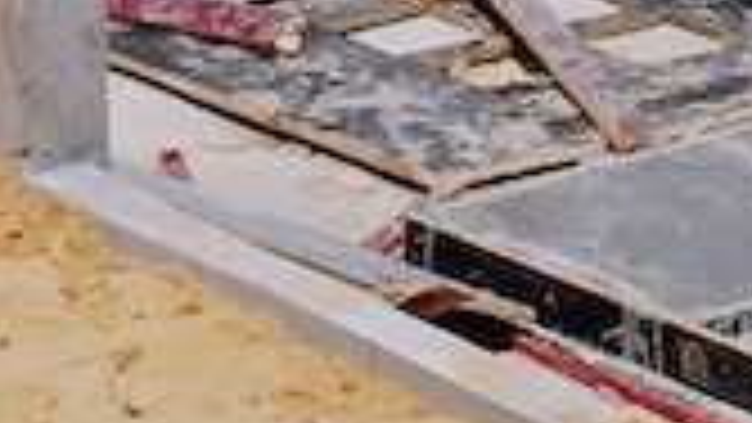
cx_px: 590
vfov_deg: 3.7
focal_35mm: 315
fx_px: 6282
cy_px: -918
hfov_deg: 6.8
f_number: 7.1
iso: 200
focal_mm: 22
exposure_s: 1/1600
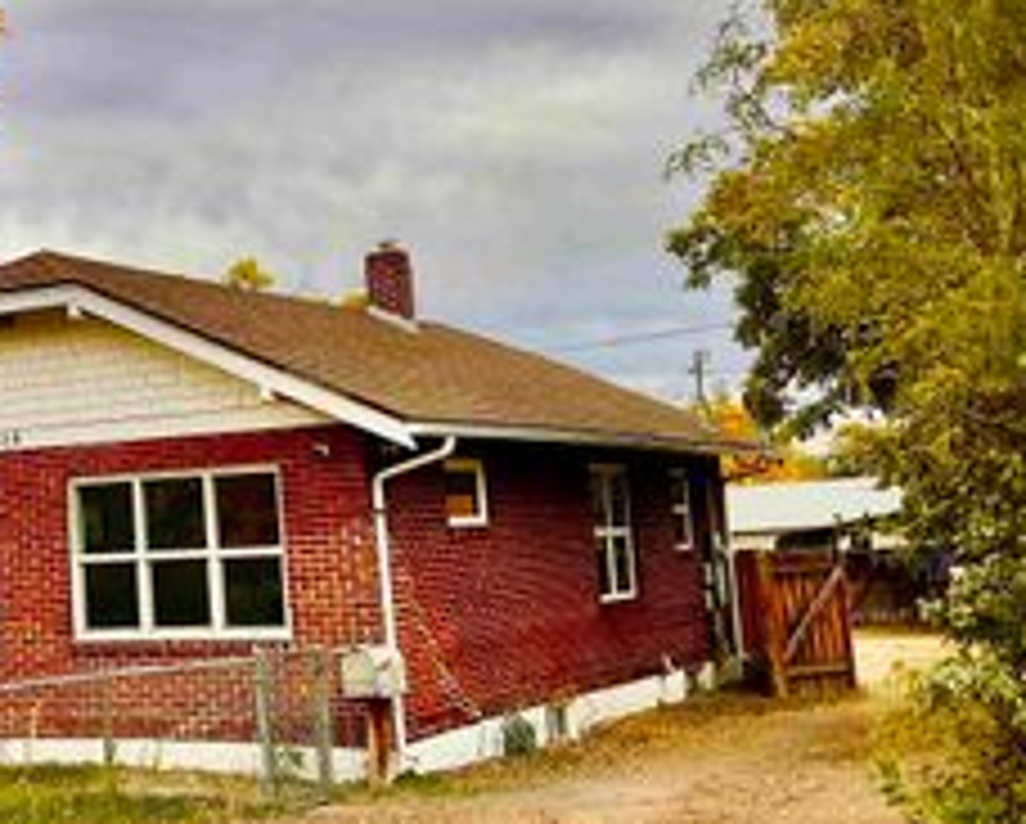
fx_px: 1885
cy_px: 367
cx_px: 14
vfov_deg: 24.6
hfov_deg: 28.7
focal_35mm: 62
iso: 16
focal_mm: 3
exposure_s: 1/627
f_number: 1.8
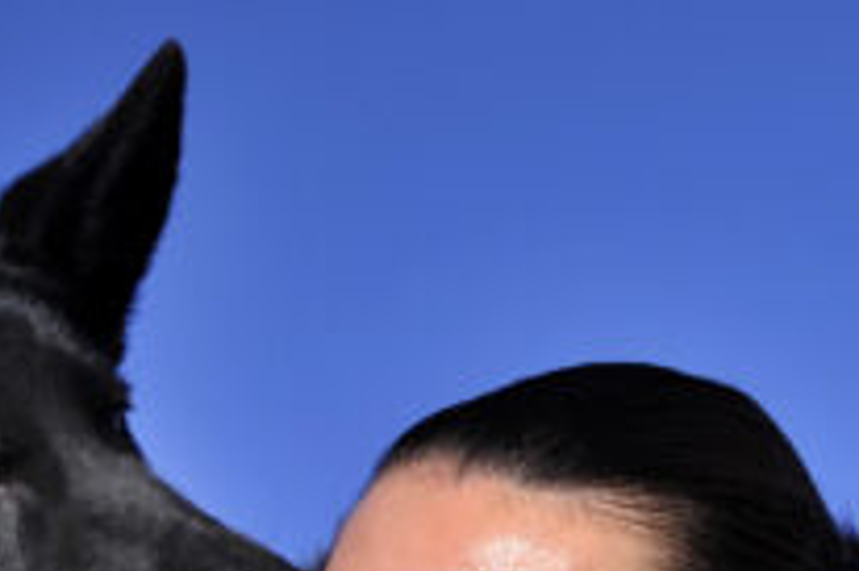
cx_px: 292
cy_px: 1032
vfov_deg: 6.9
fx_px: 4625
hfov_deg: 10.6
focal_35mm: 194
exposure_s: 1/1600
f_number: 5.6
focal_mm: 52
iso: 200
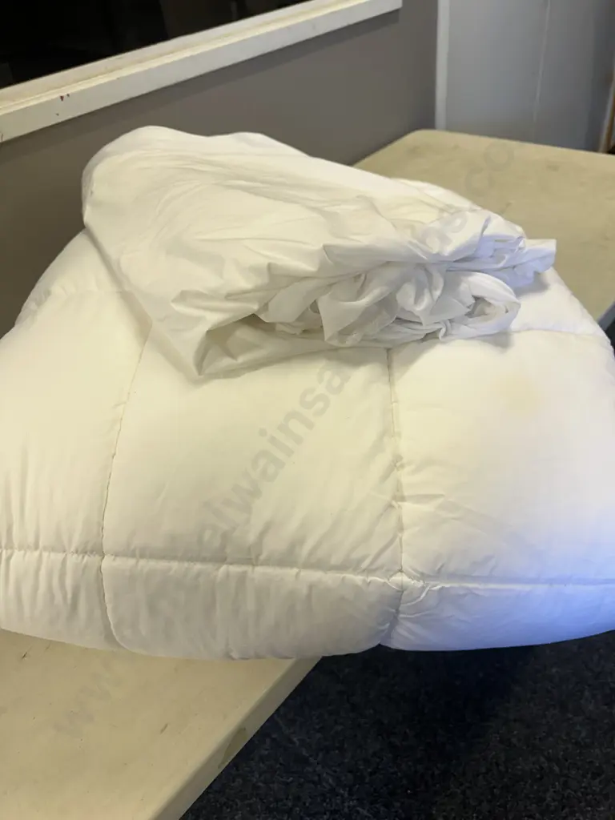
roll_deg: +7.6
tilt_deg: -40.1
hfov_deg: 56.8
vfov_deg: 71.6
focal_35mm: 24
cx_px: 308
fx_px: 569
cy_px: 410
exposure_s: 1/100
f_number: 1.78
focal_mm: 6.86
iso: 100
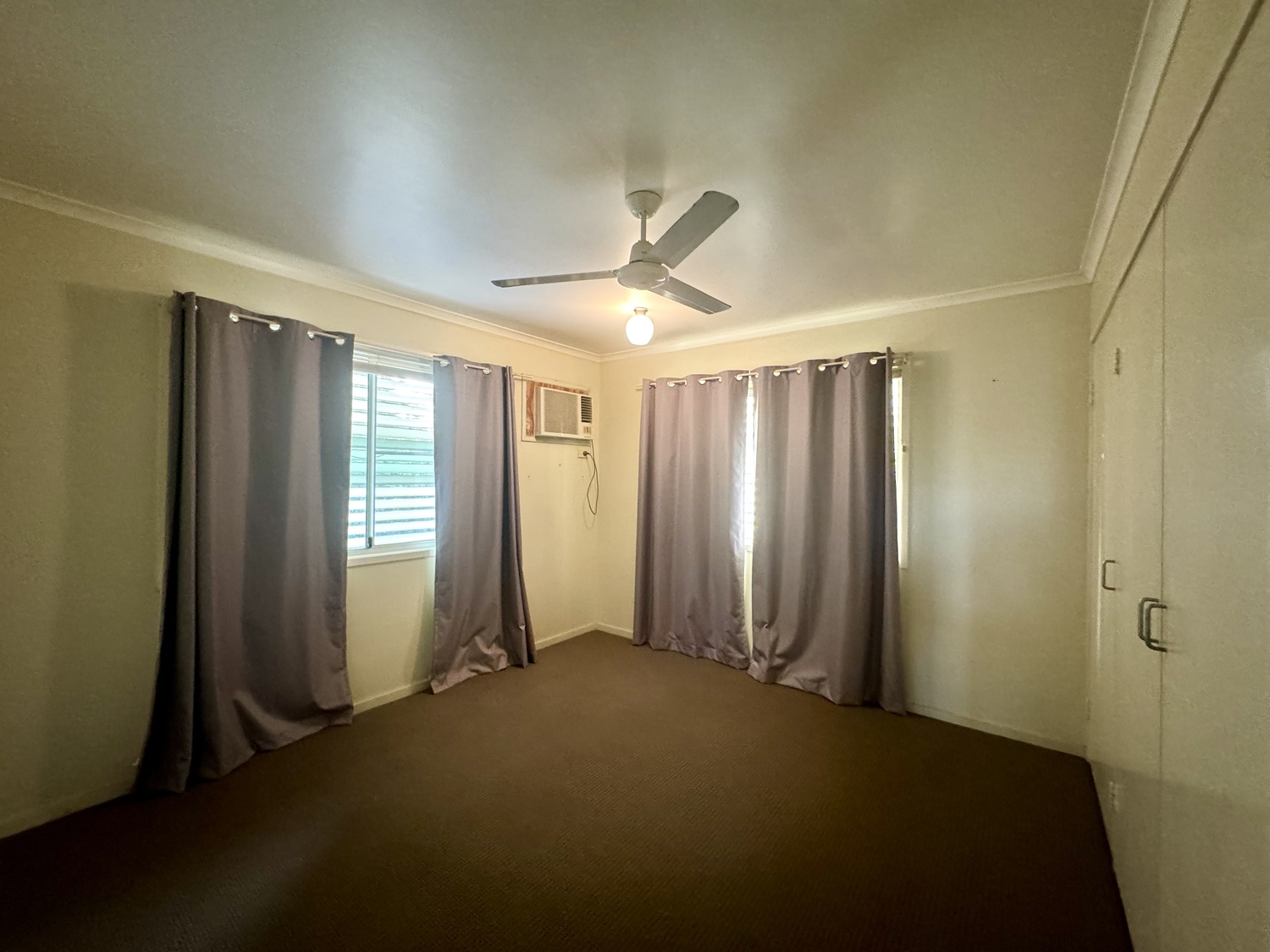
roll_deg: -0.2
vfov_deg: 85.7
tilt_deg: +0.2
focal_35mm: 14
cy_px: 476
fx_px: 514
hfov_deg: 102.1
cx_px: 635
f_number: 2.2
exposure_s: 1/50
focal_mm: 2.22
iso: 500
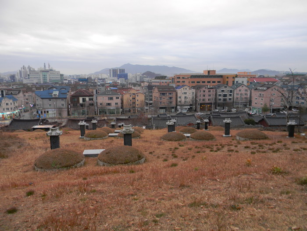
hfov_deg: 63.4
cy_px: 116
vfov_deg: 49.7
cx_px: 154
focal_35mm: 28
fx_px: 248
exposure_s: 1/21.1
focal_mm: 5
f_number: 3.5
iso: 80
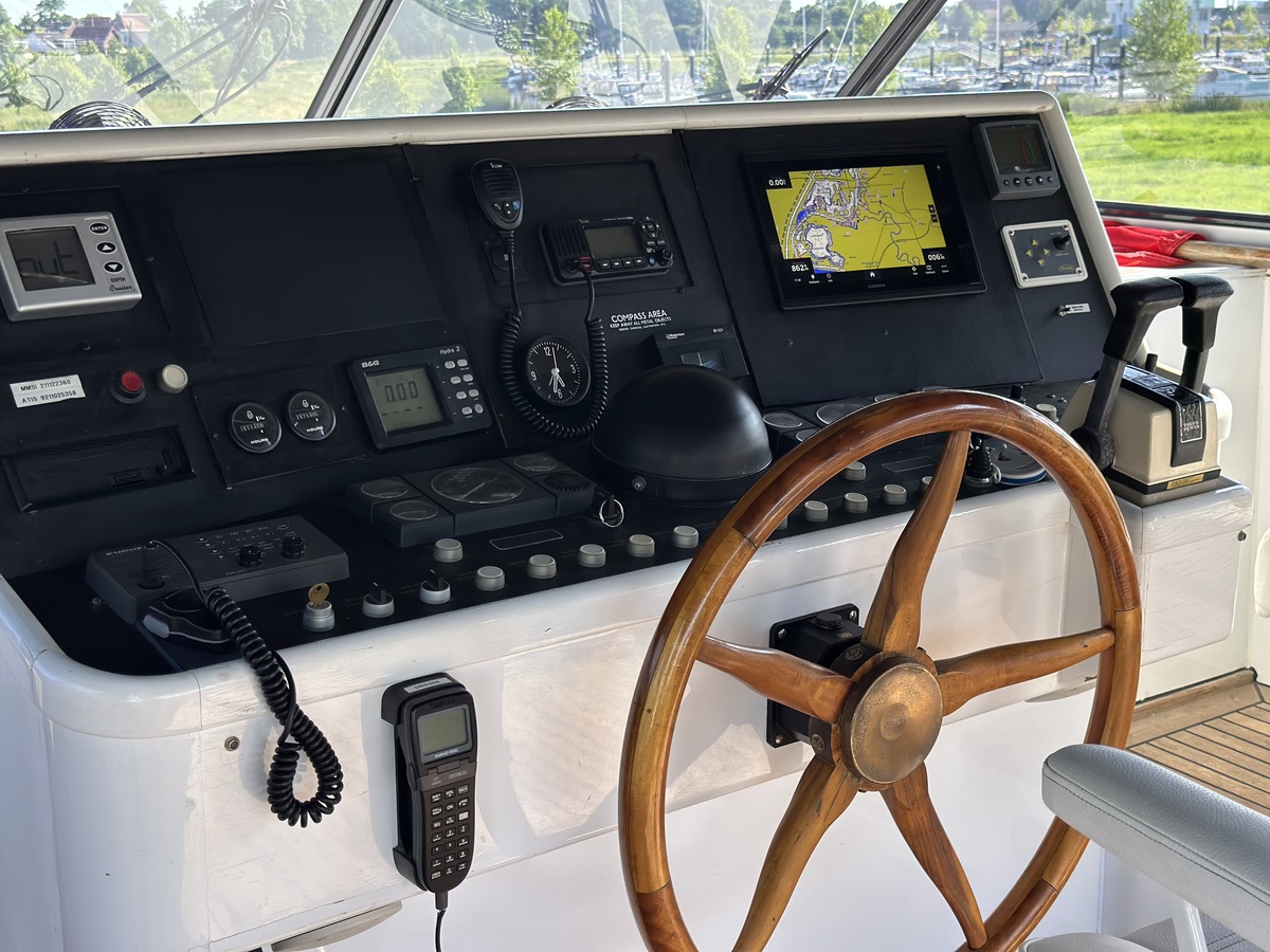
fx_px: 1761
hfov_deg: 39.7
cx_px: 635
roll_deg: +1.3
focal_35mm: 48
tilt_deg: -13.5
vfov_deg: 30.3
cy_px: 476
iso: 80
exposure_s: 1/604
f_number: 1.78
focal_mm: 6.86
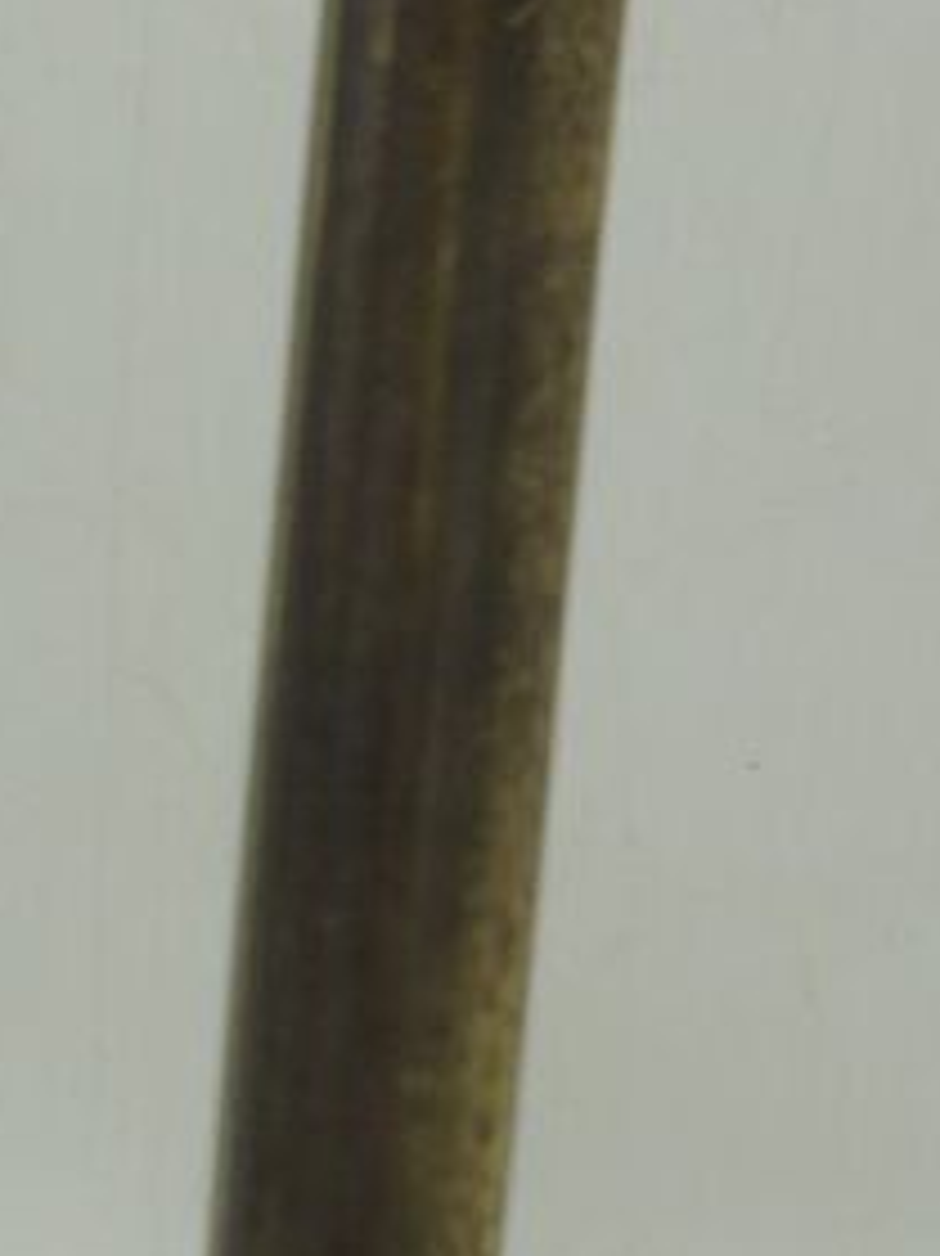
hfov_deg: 17.6
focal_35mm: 84
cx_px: 479
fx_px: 3044
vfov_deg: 23.2
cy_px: 855
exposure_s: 1/125
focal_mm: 4.6
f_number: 3.5
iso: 100
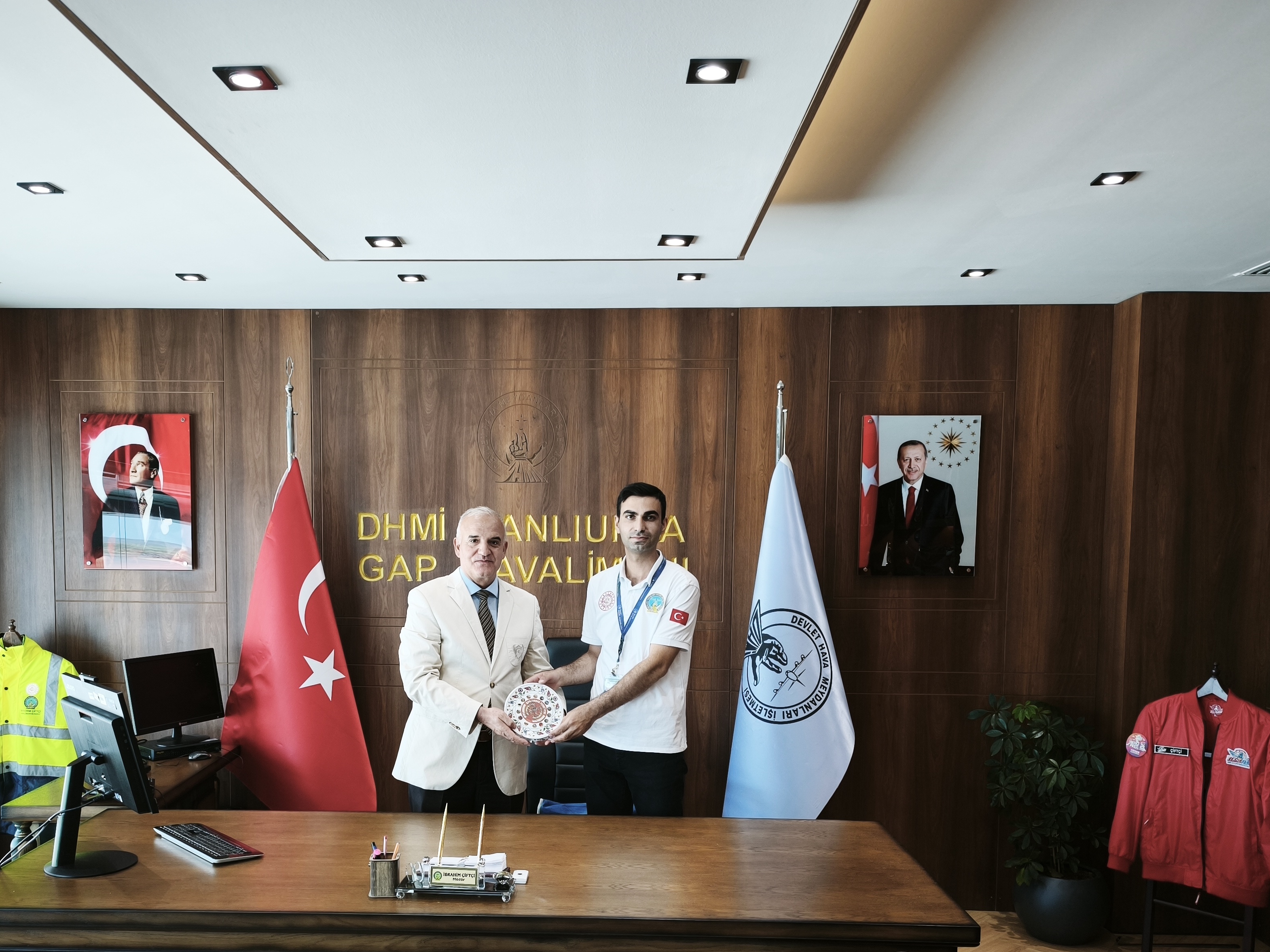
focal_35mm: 30
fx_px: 1101
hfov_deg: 59.8
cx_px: 574
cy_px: 614
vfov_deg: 46.2
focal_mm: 6.45
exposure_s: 1/99.9
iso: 125
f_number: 1.62
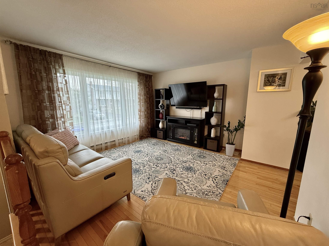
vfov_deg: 85.7
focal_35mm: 14
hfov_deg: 102.1
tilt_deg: -9.6
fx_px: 133
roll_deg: +0.1
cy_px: 123
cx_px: 164
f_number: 2.2
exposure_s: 1/60
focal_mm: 2.22
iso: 160
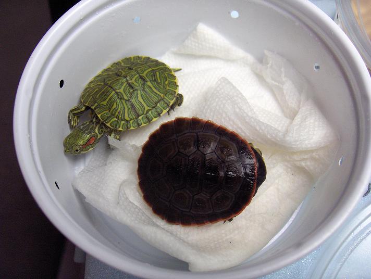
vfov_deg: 36.9
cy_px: 140
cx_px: 186
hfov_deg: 47.8
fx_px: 419
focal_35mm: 39
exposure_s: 1/110
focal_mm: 8
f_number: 2.8
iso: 176
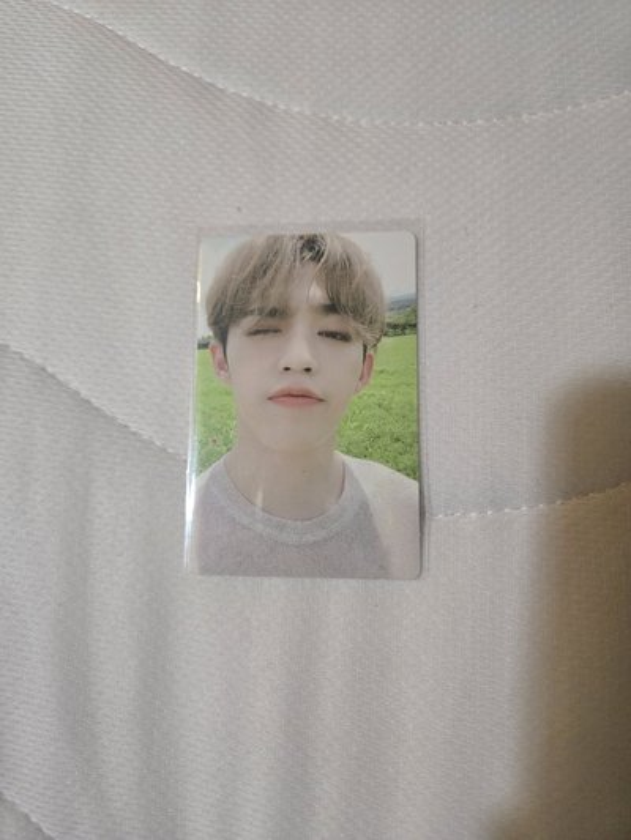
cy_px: 420
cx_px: 316
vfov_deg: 73.9
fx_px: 559
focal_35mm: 23
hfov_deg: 58.9
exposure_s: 1/60
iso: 800
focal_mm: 5.4
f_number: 1.8
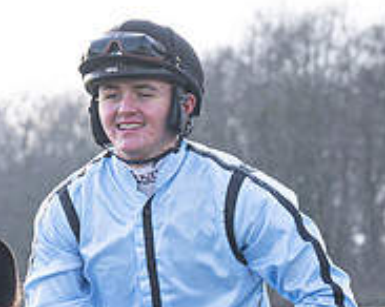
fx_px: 4644
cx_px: -2
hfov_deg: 4.7
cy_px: 398
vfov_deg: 3.8
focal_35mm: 408
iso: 400
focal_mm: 70
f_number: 5
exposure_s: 1/400
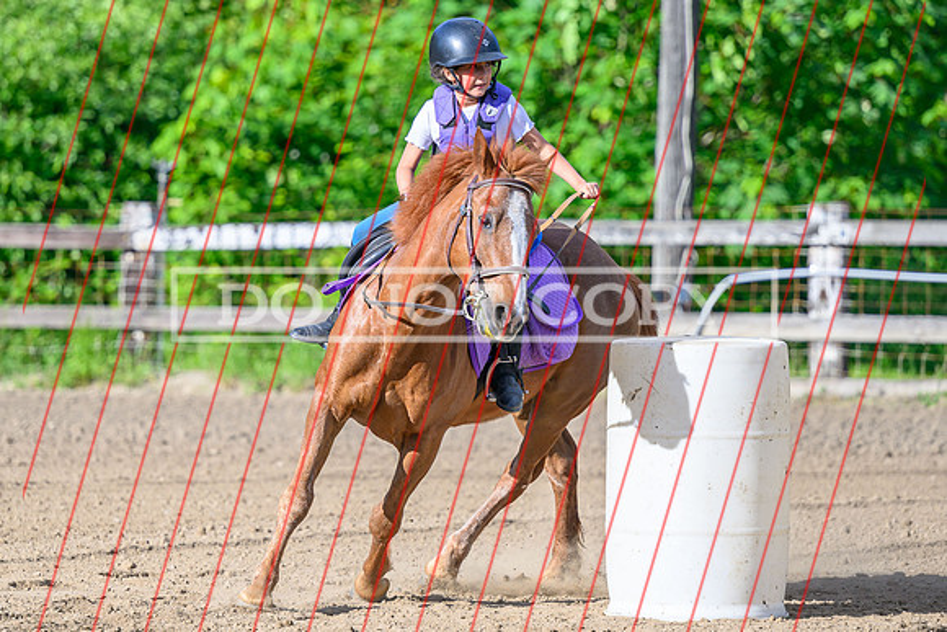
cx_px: 448
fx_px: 5959
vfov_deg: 6.1
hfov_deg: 9.1
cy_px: 242
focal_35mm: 226
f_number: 2.8
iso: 250
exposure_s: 1/2500
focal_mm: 150
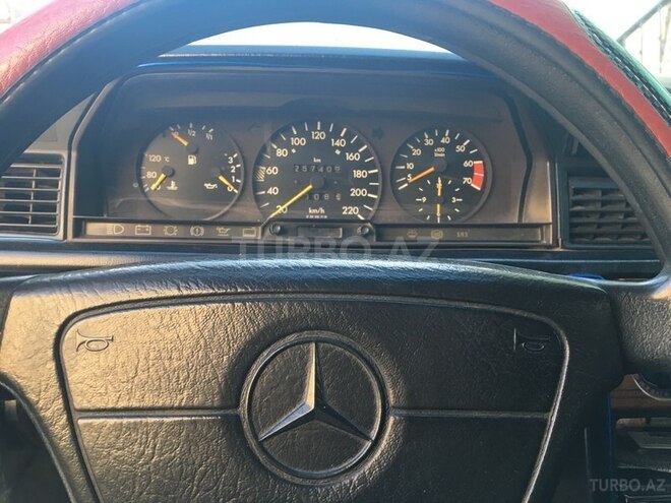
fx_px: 562
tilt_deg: -17.2
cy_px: 252
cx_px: 336
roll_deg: -2.1
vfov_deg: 48.2
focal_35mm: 29
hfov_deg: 61.7
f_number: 2.2
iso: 40
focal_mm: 4.15
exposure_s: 1/33
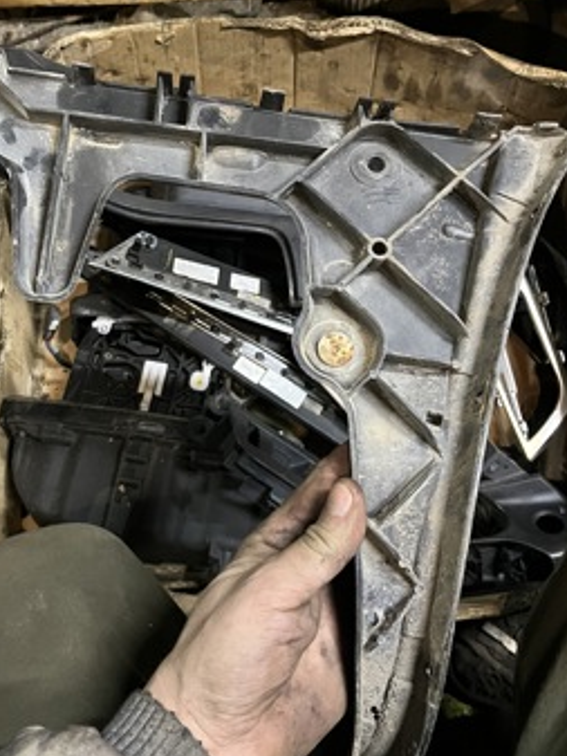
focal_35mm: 37
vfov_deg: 50.0
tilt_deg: -58.1
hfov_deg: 38.6
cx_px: 233
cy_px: 336
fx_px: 808
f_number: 1.6
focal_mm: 5.1
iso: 500
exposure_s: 1/25
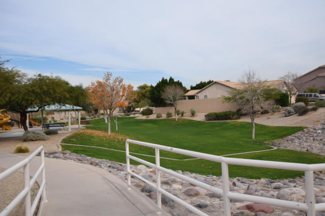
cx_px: 162
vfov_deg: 43.6
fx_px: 271
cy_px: 108
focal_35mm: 30
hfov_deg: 61.9
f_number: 10
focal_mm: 20
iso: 200
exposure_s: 1/400
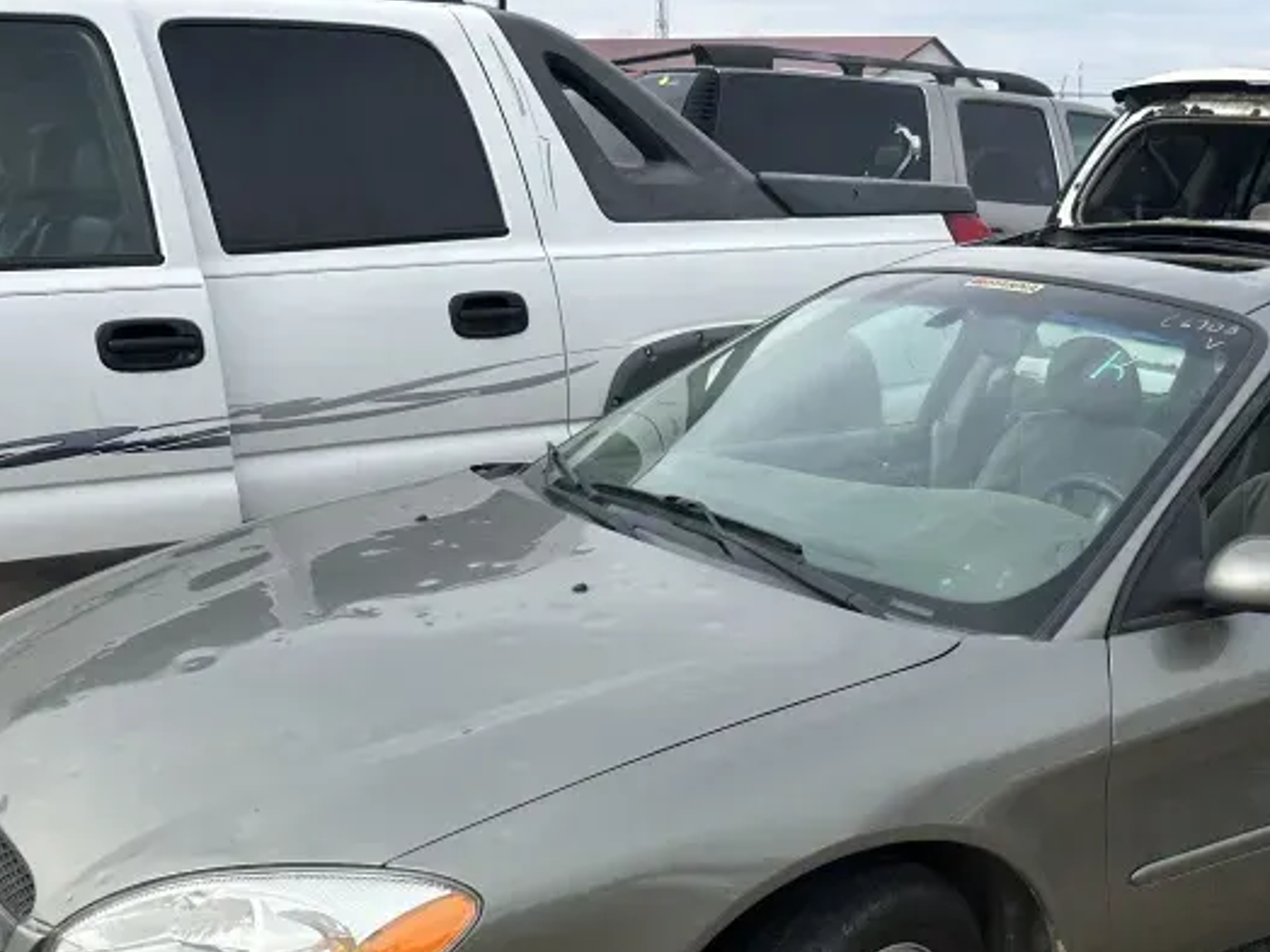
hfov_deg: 42.2
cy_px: 814
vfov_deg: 31.7
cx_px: 870
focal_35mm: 44
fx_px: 1614
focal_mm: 6.86
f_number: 1.78
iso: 80
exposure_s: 1/2732
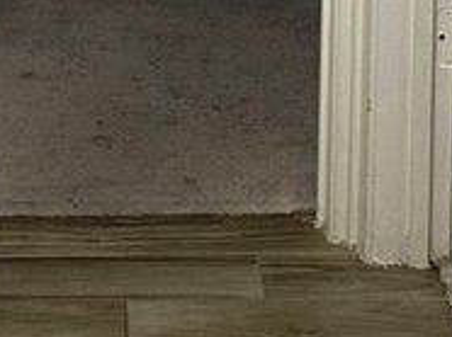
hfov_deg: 10.6
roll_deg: -1.3
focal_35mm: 186
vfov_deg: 7.4
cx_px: 245
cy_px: -516
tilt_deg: -3.8
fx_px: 2426
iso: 200
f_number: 1.78
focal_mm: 6.86
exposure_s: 1/60
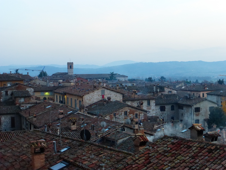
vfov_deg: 25.2
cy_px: 85
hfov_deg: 33.2
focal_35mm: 58
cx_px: 113
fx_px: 379
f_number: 4.7
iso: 400
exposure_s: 1/40
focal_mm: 10.3
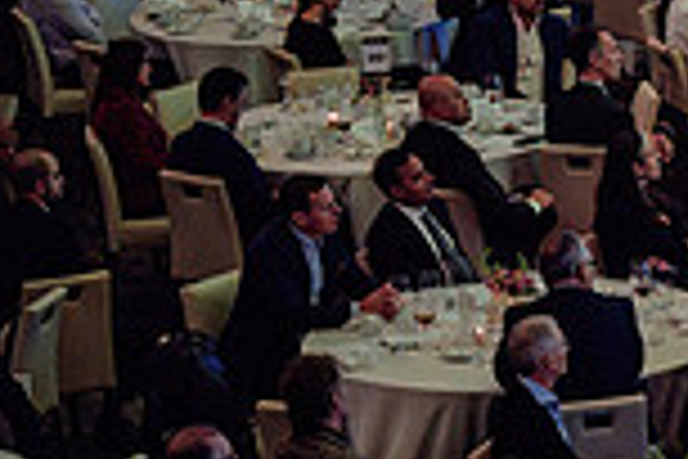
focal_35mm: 265
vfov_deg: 5.2
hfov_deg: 7.6
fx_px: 5064
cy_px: 74
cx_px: 1111
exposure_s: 1/250
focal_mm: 70
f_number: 2.8
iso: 1250
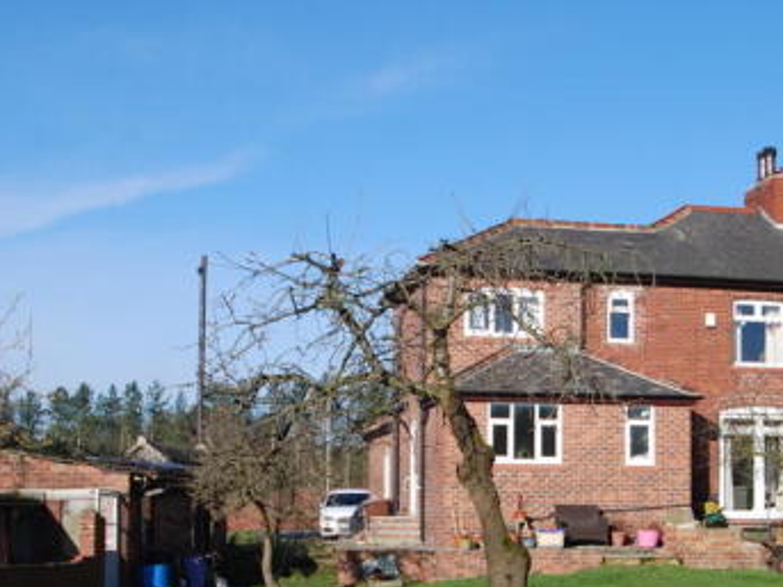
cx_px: 469
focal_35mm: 66
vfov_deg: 22.2
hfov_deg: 29.3
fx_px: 1492
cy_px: 385
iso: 100
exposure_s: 1/200
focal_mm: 24
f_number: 7.1
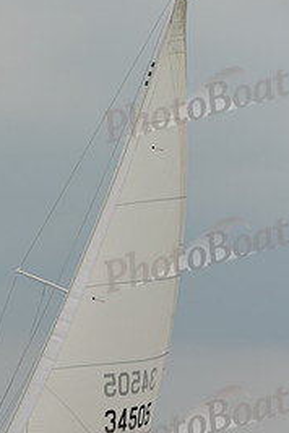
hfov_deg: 3.2
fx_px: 5226
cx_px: 20
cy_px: 358
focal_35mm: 434
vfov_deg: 4.7
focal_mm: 200
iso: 250
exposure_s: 1/800
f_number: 5
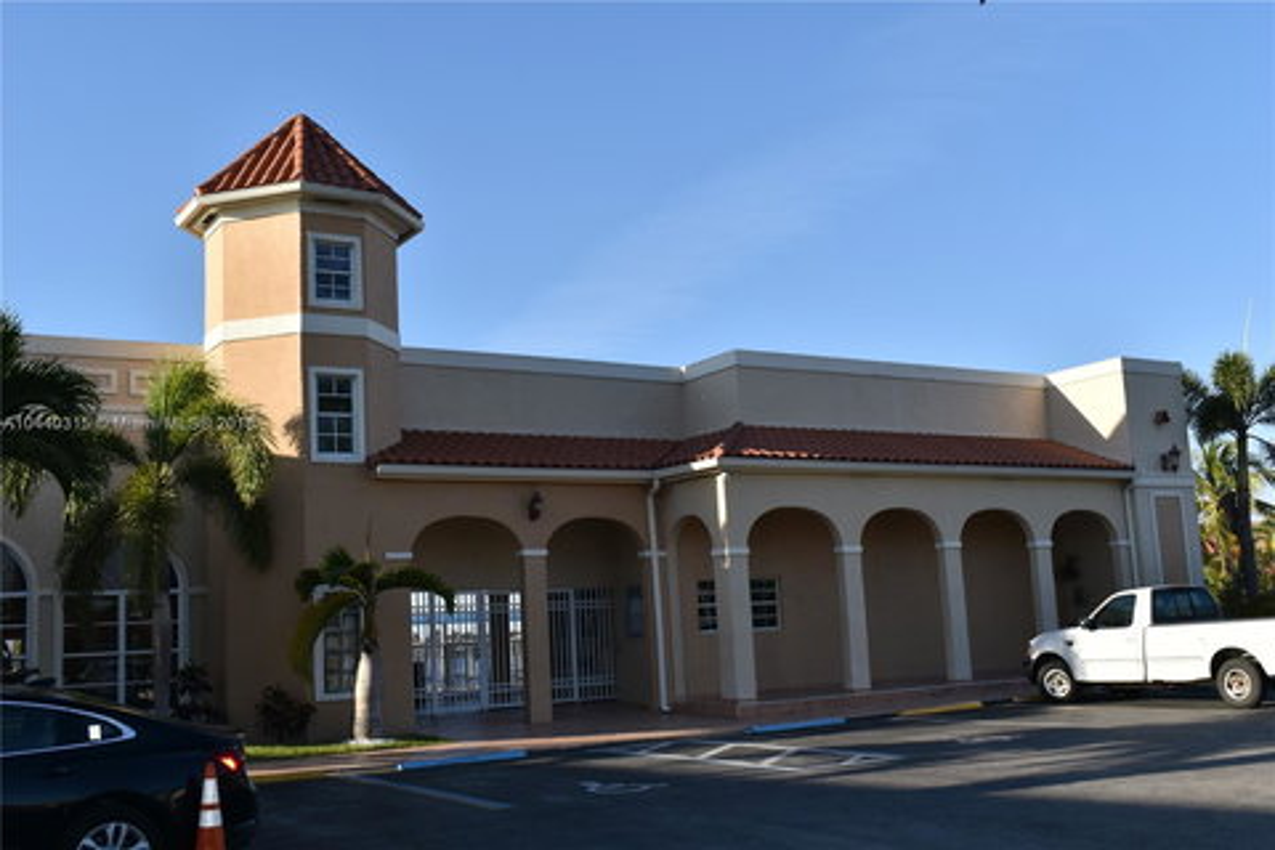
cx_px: 638
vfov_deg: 34.2
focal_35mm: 39
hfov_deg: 49.6
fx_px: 1381
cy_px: 425
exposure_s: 1/200
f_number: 9
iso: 100
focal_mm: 26
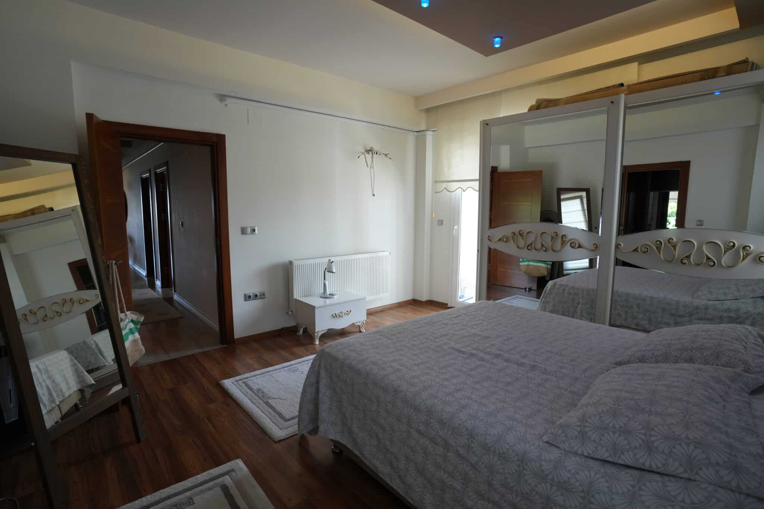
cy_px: 254
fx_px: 361
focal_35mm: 17
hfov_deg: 93.3
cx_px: 382
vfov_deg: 70.4
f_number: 4
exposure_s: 1/160
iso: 640
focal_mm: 17
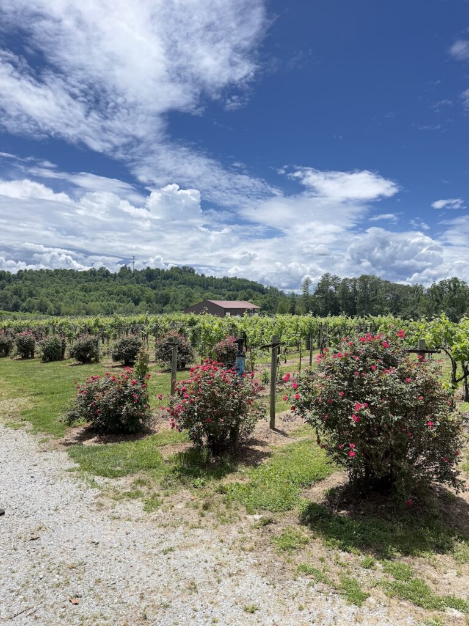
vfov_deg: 71.6
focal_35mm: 24
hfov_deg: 56.8
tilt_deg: +0.1
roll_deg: -1.2
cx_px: 234
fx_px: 434
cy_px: 313
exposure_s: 1/4405
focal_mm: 6.76
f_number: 1.78
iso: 100
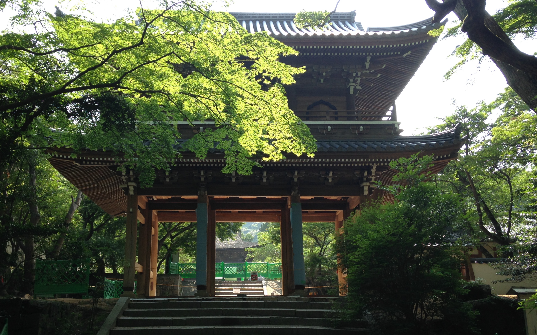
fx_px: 556
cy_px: 193
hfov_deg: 51.5
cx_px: 252
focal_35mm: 38
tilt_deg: +15.1
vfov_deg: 33.5
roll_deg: -1.9
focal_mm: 4.12
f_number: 2.4
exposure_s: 1/282
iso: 50
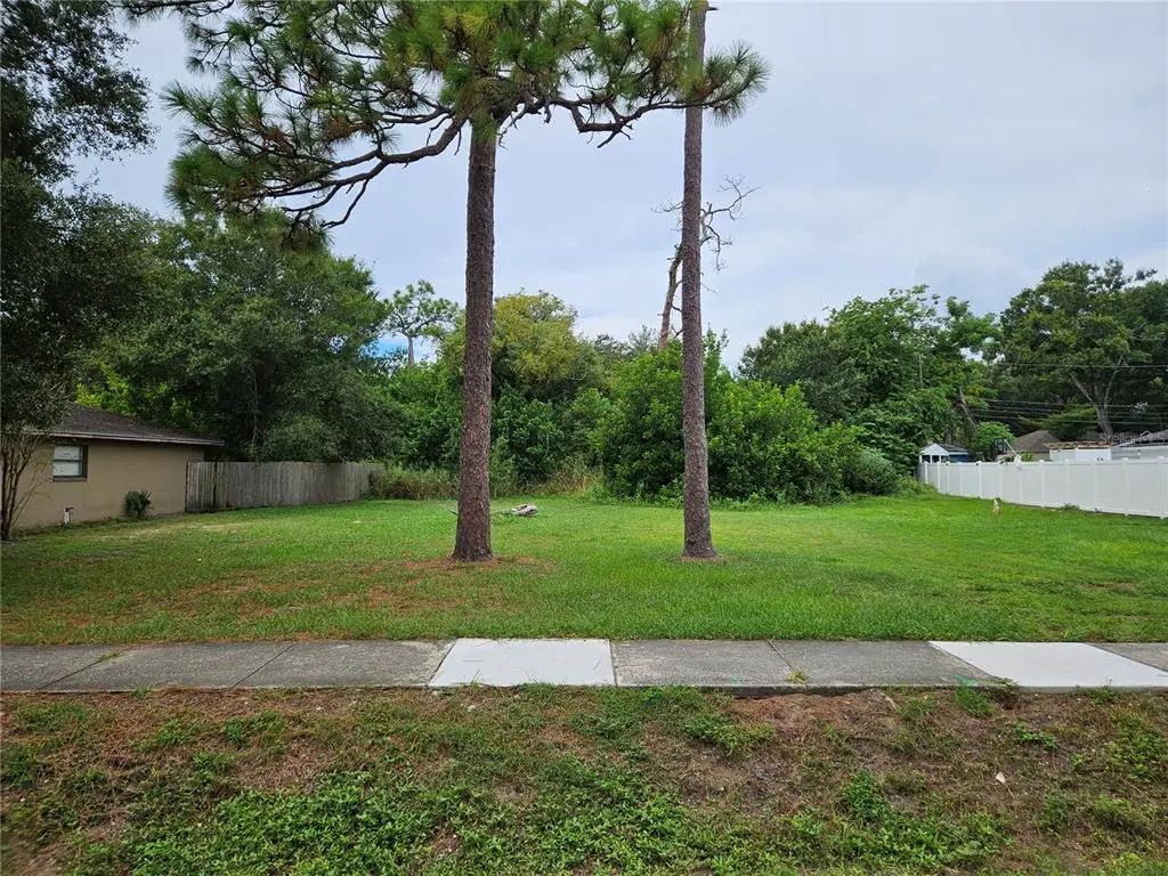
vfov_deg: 58.9
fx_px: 776
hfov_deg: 73.9
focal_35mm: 23
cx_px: 584
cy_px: 438
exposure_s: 1/1785
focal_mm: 5.4
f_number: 1.8
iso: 25
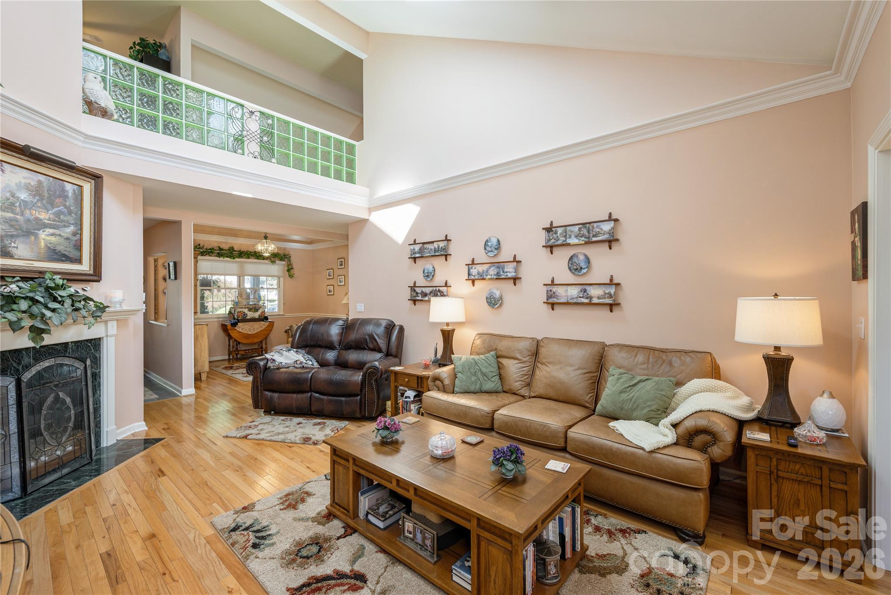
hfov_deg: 100.4
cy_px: 298
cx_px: 446
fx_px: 371
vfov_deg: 77.4
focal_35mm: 15
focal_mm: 15
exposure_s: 1/80
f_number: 7.1
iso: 320
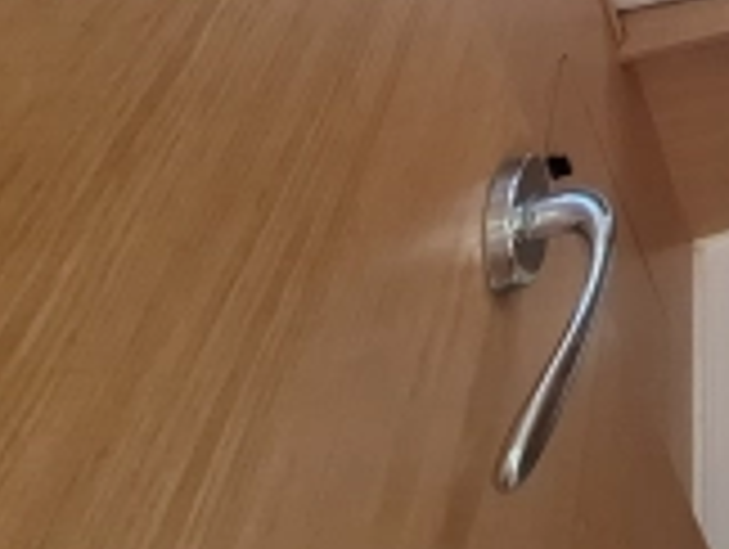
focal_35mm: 44
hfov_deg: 28.6
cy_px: -362
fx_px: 928
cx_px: 1080
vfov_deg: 23.2
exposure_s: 1/33
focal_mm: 1.74
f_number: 2.2
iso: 200
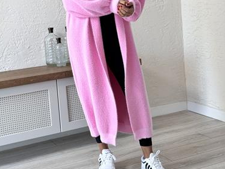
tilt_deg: -5.2
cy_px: 40
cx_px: 112
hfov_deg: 29.0
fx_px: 435
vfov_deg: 21.7
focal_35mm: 67
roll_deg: +4.6
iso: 100
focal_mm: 6.76
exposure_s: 1/121
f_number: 1.78
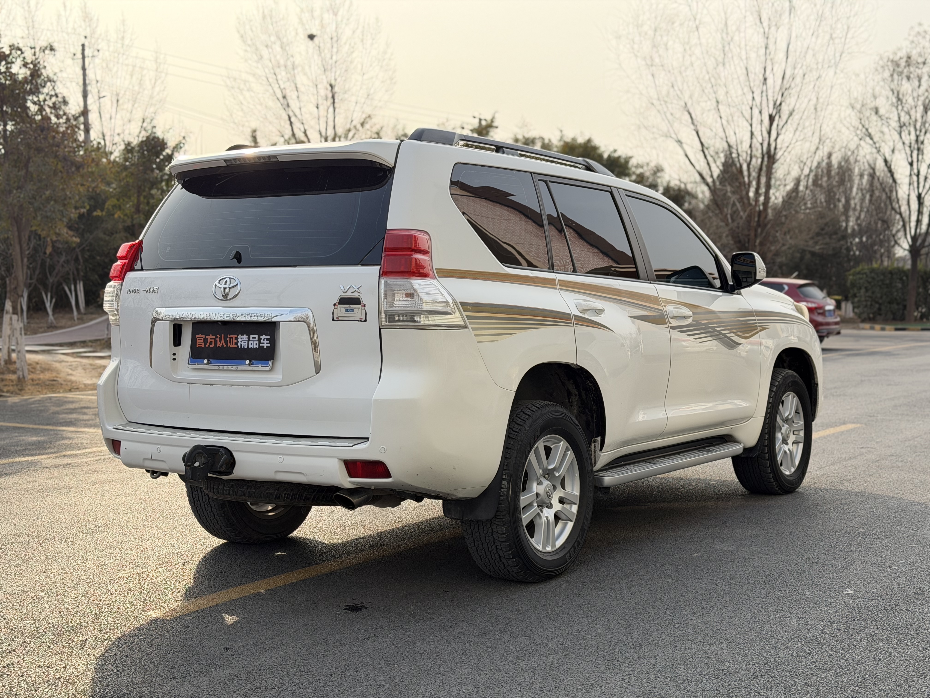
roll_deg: +0.5
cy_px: 349
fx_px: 1290
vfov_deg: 30.3
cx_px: 465
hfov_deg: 39.7
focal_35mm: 48
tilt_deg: -4.1
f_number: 1.78
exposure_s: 1/1203
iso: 100
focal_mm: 6.76
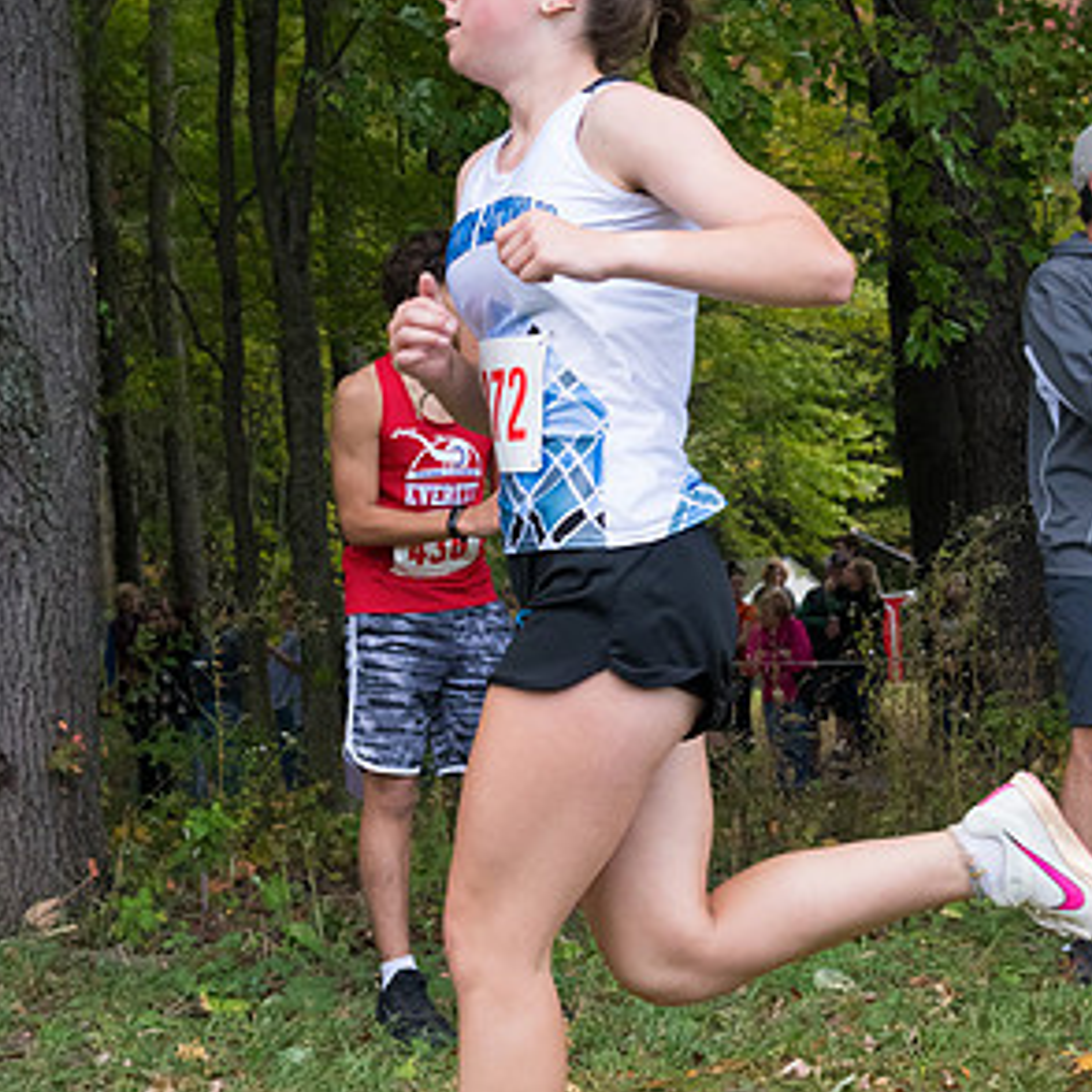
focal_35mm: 78
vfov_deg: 22.2
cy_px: 594
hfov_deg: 22.2
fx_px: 2784
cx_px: 544
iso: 2000
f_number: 5.6
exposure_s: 1/1250
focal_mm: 40
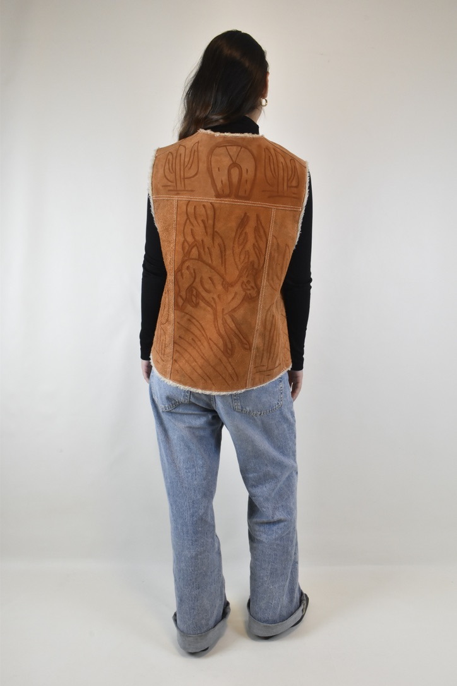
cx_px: 228
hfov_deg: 41.7
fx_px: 600
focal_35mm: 32
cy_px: 343
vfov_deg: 59.5
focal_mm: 21
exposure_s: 1/30
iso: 1600
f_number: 16
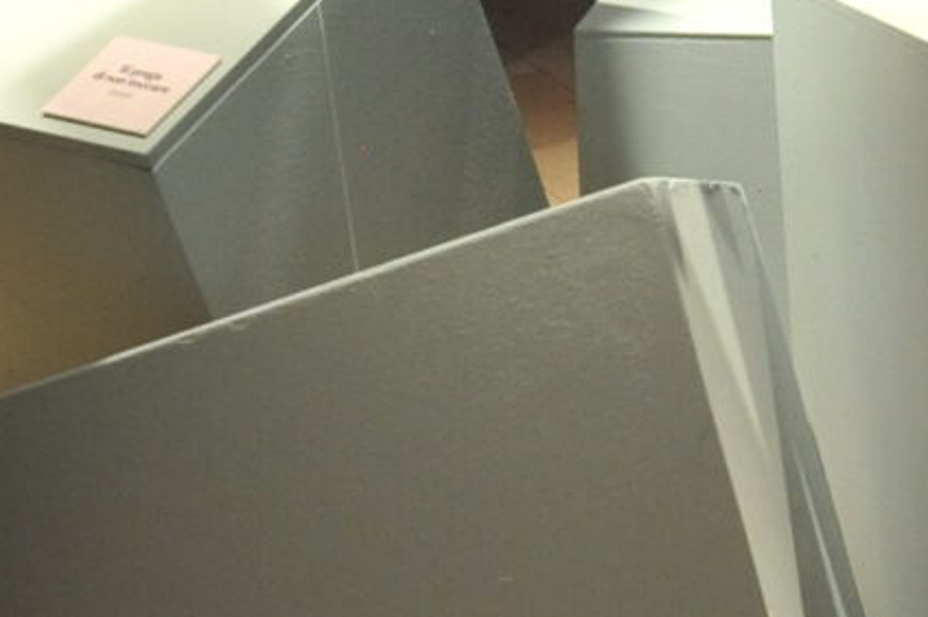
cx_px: 1322
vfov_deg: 8.5
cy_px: -970
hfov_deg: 13.5
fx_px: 3735
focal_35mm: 145
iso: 2000
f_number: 5.6
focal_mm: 24
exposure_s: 1/60
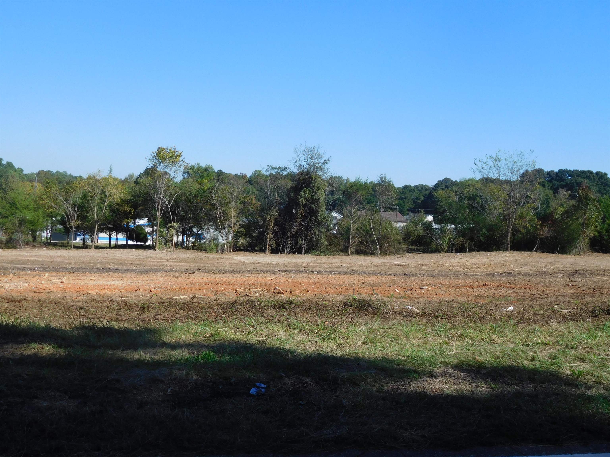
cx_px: 305
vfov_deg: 40.7
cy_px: 228
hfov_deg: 52.6
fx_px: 617
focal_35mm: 35
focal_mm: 6.2
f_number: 3.8
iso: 125
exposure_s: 1/1000
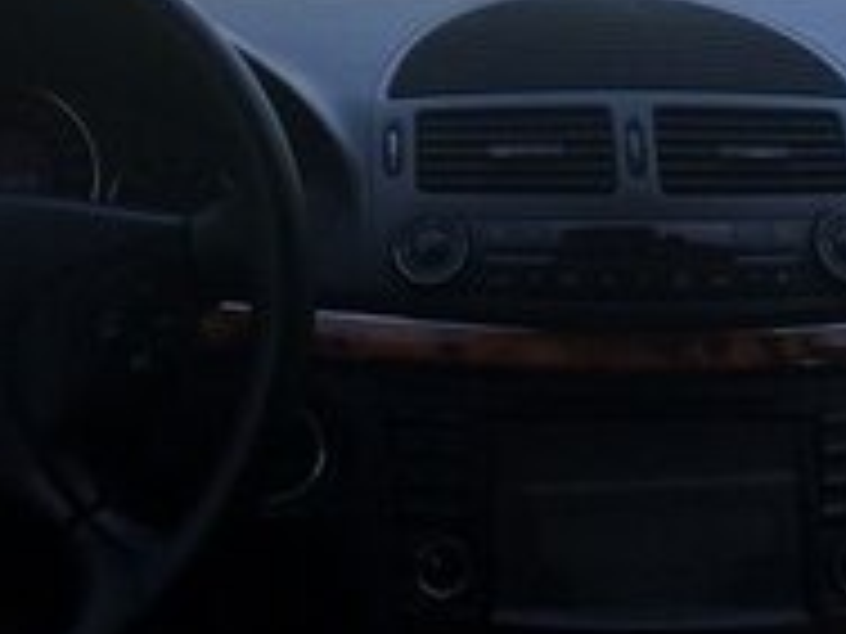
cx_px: 459
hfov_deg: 19.3
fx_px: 2493
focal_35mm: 102
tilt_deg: -2.1
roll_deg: -1.9
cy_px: -384
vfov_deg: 13.5
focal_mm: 4.15
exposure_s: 1/441
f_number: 2.2
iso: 32
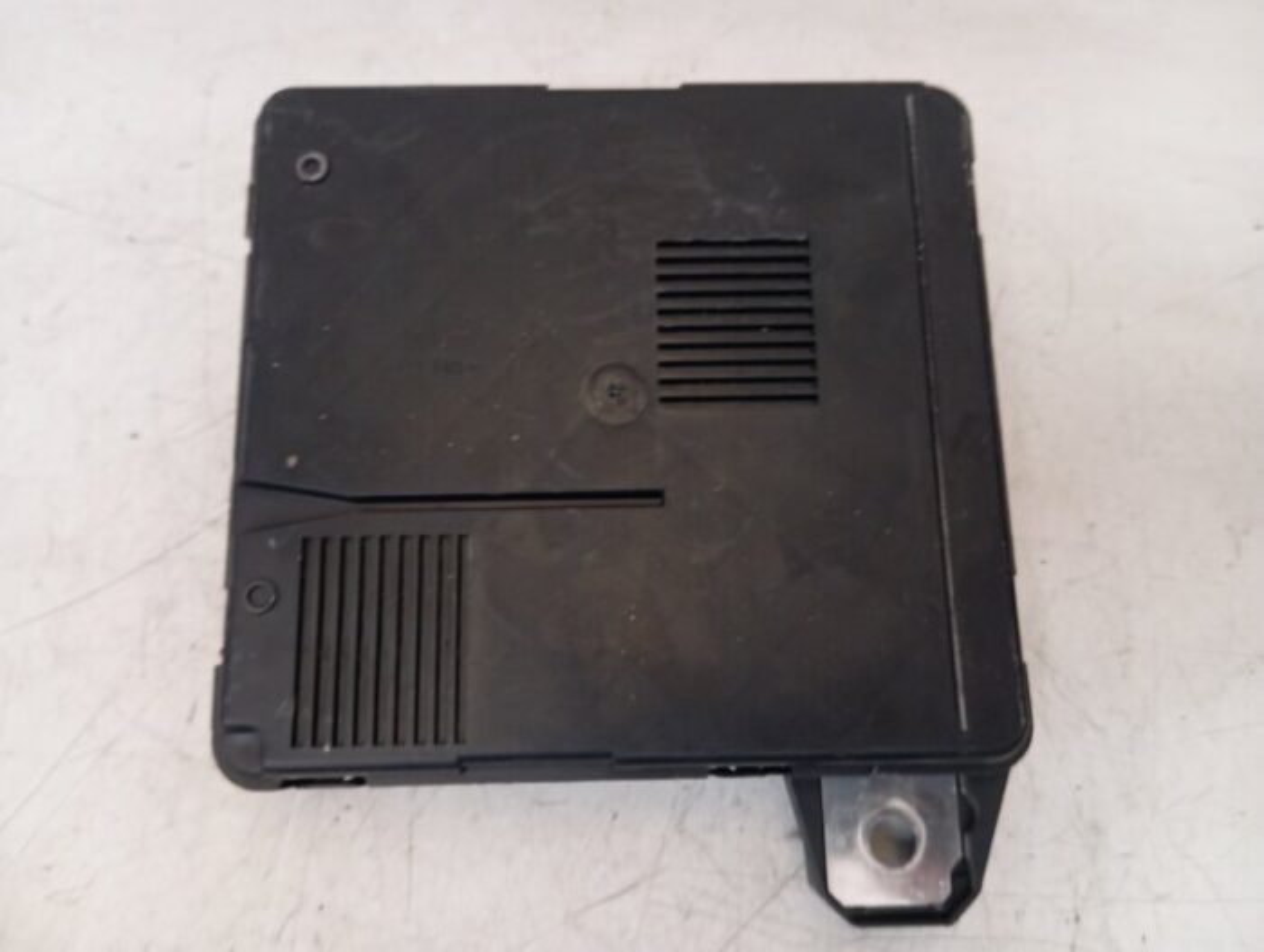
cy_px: 476
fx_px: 1024
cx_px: 632
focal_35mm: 28
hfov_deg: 63.4
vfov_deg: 49.9
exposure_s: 1/33.3
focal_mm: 4.22
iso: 688
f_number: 1.8
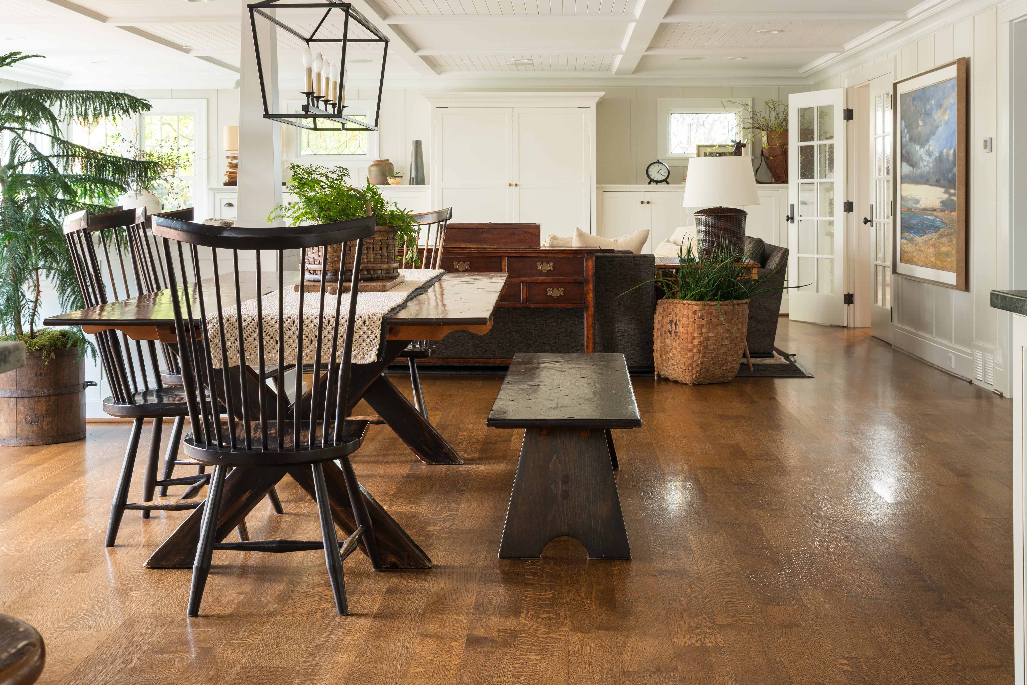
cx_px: 565
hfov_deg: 38.8
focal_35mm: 51
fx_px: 1455
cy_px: 206
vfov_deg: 26.3
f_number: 10
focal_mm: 36
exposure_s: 1/1.25
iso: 200
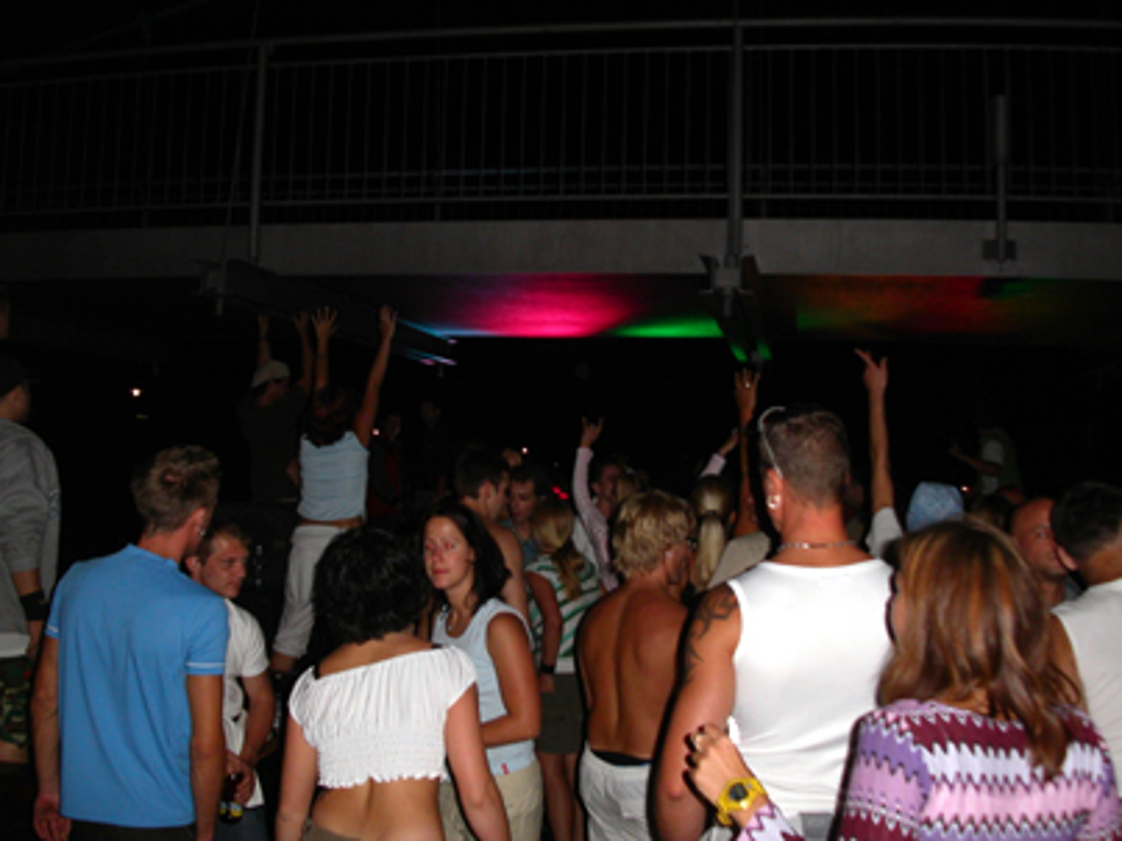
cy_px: 420
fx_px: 1231
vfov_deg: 37.7
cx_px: 561
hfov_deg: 49.0
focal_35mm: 38
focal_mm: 7.8
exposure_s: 1/30
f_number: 2.8
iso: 147
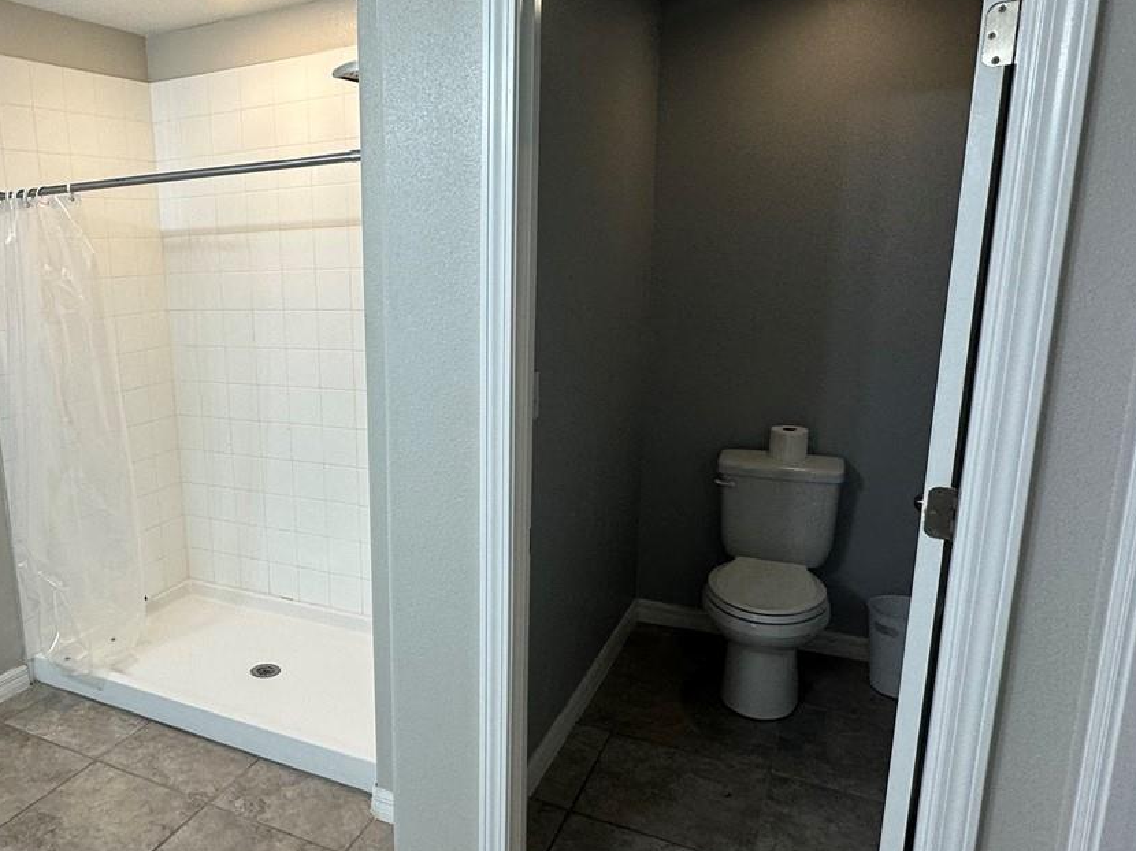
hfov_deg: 62.6
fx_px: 886
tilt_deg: -12.6
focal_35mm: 27
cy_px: 439
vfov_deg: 51.3
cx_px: 323
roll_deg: +2.7
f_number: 2.2
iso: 125
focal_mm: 2.22
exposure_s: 1/120
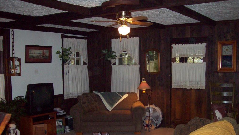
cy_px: 90
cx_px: 120
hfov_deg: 50.5
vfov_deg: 29.5
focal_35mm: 40
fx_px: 253
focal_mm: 6
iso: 140
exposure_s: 1/64
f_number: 2.7
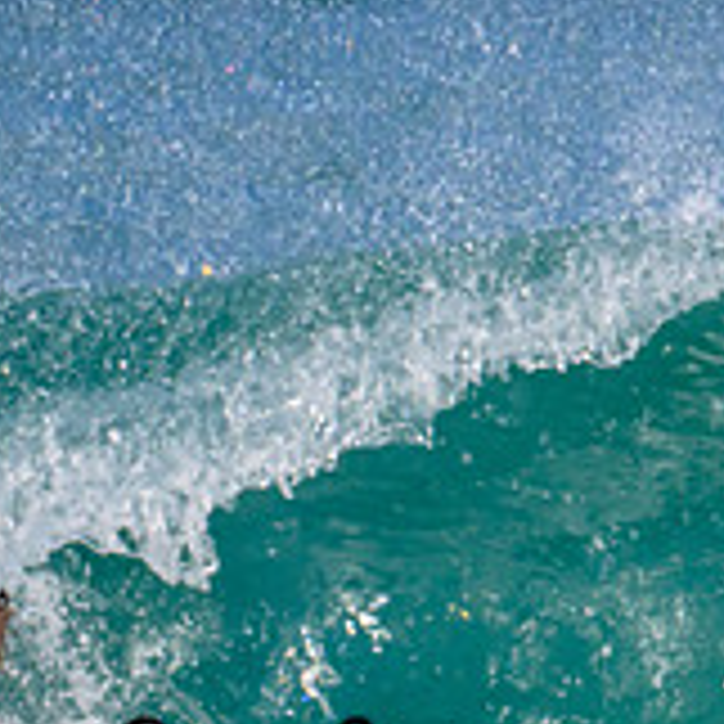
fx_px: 78774
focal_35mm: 3329
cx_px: 279
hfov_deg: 0.5
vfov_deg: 0.5
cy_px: 646
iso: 800
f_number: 11
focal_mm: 800
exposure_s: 1/2000
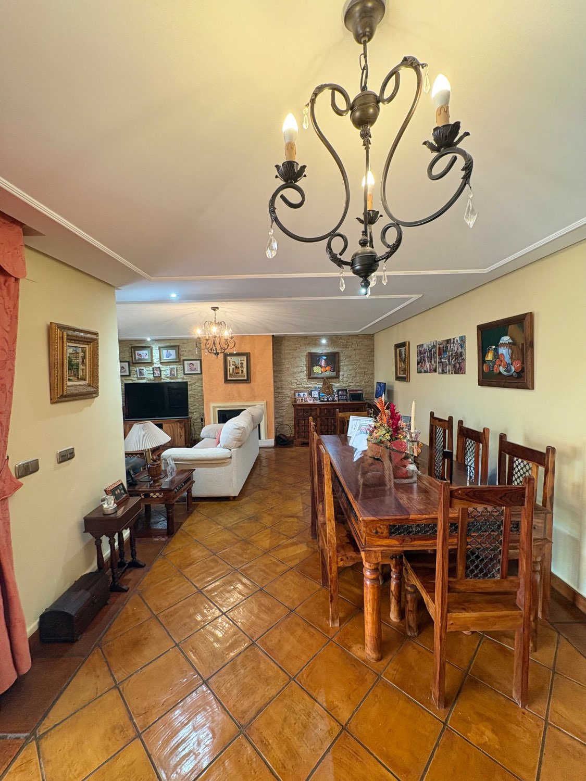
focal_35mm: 14
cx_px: 293
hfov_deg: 85.7
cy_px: 390
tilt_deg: -3.8
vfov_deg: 102.1
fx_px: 316
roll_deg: +0.4
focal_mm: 2.22
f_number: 2.2
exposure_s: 1/50
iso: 250
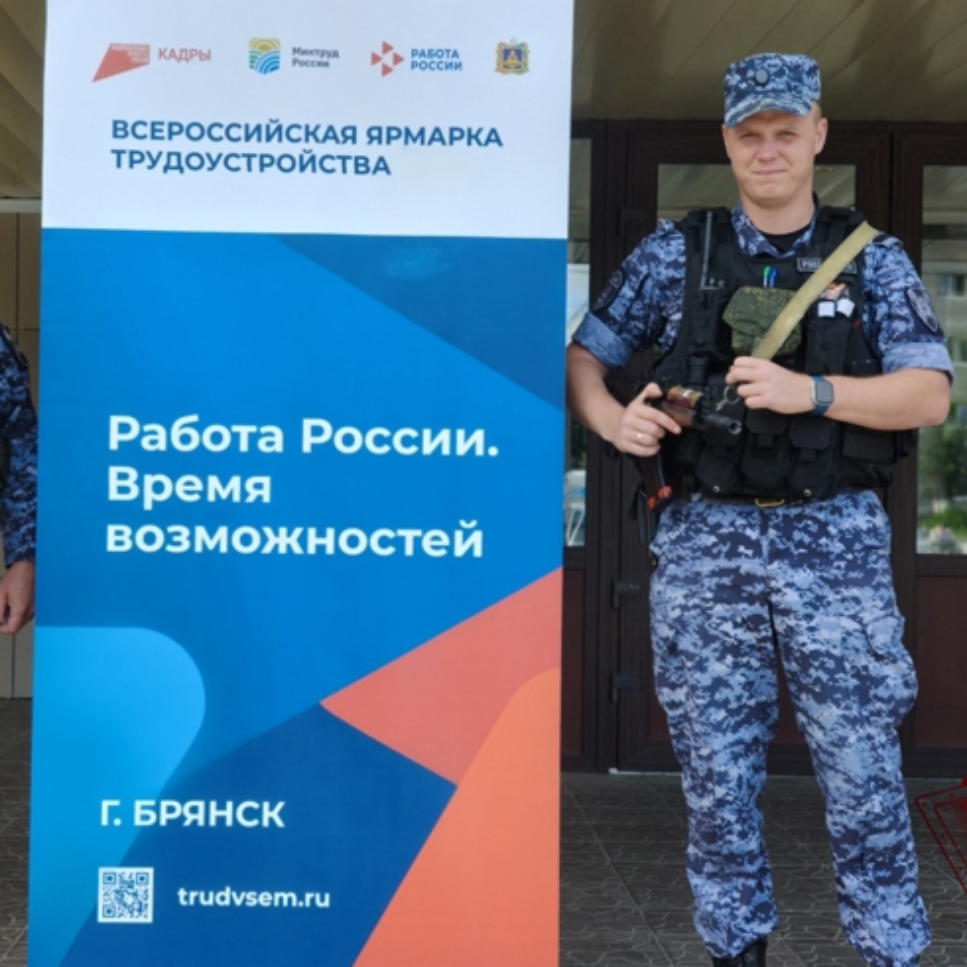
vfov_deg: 28.2
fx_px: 1928
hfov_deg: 28.0
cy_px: 483
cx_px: 349
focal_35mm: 61
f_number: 4.5
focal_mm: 7.1
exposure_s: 1/669
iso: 200
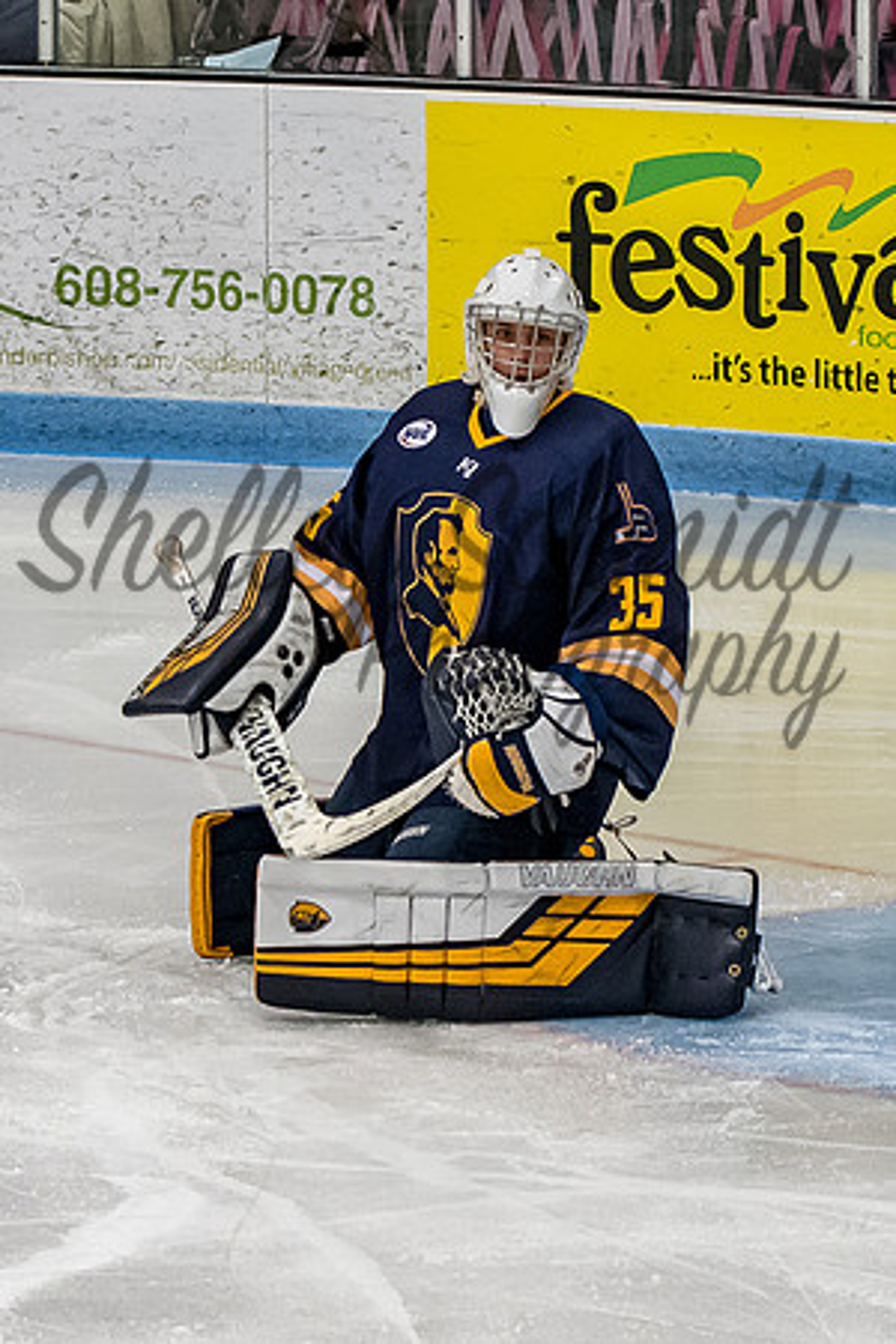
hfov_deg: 5.0
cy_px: 743
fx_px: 10350
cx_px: 306
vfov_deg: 7.4
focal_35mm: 277
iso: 2500
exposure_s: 1/800
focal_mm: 80
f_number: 4
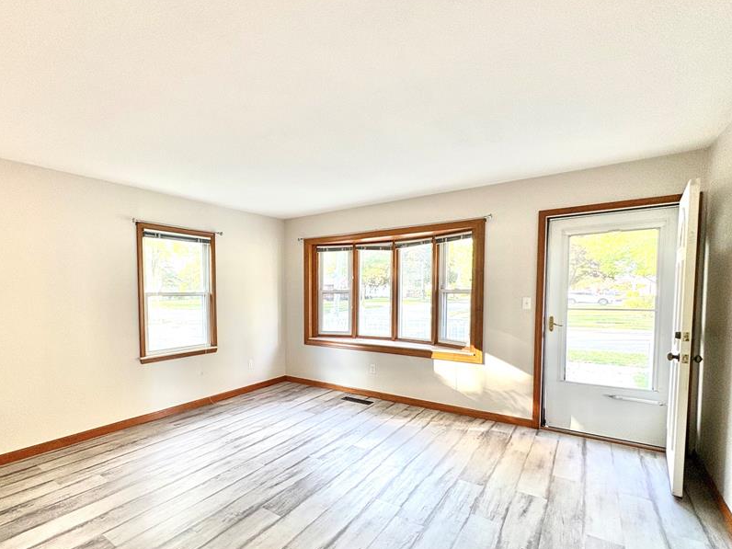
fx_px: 381
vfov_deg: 71.3
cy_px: 312
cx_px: 277
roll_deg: +0.5
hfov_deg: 86.1
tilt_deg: -2.7
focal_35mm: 18
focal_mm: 2.22
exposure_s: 1/120
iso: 100
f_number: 2.2
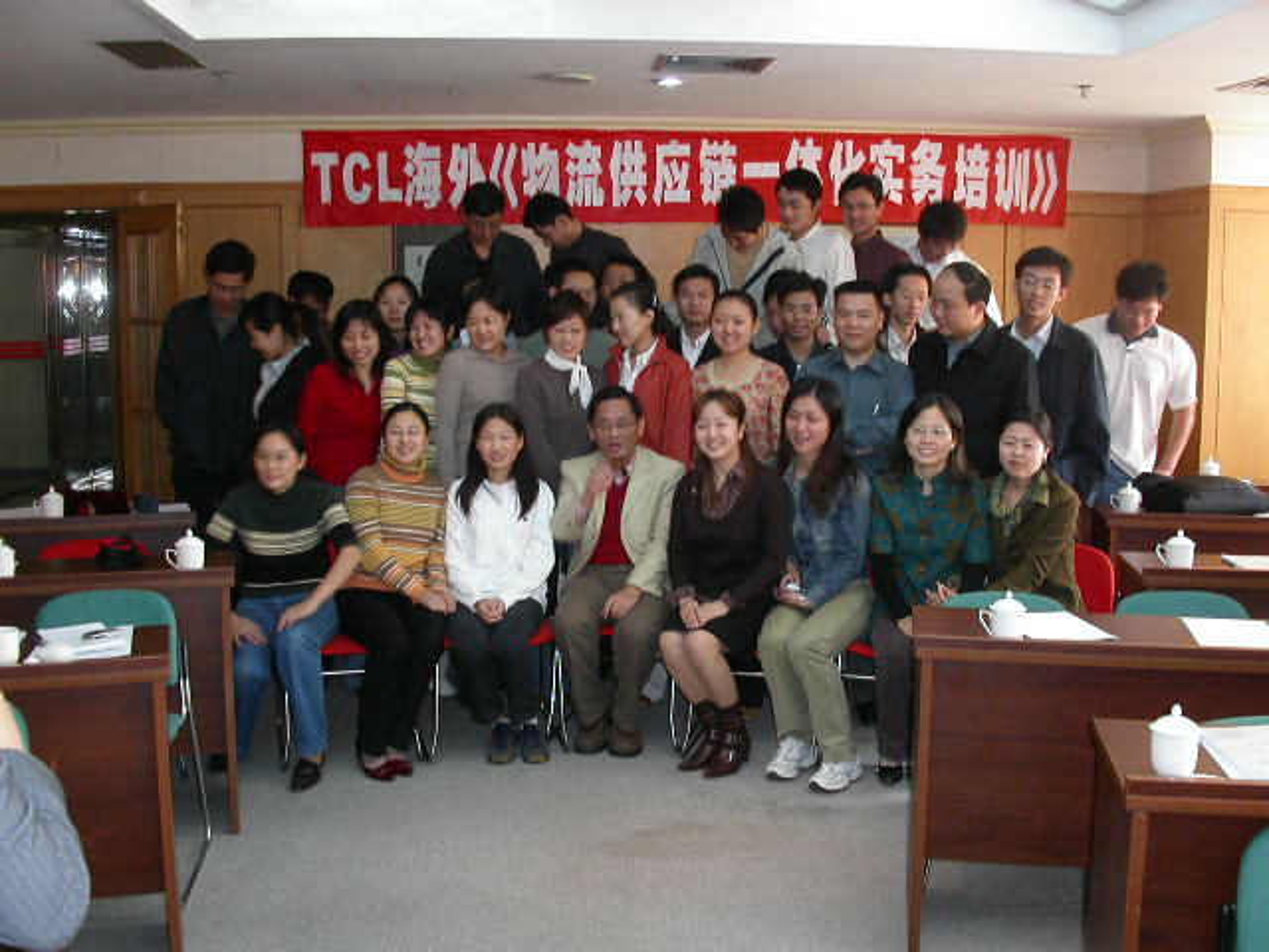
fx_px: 1393
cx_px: 634
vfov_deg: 37.7
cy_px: 476
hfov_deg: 49.0
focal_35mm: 38
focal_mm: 7.8
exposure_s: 1/30
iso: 160
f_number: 2.8
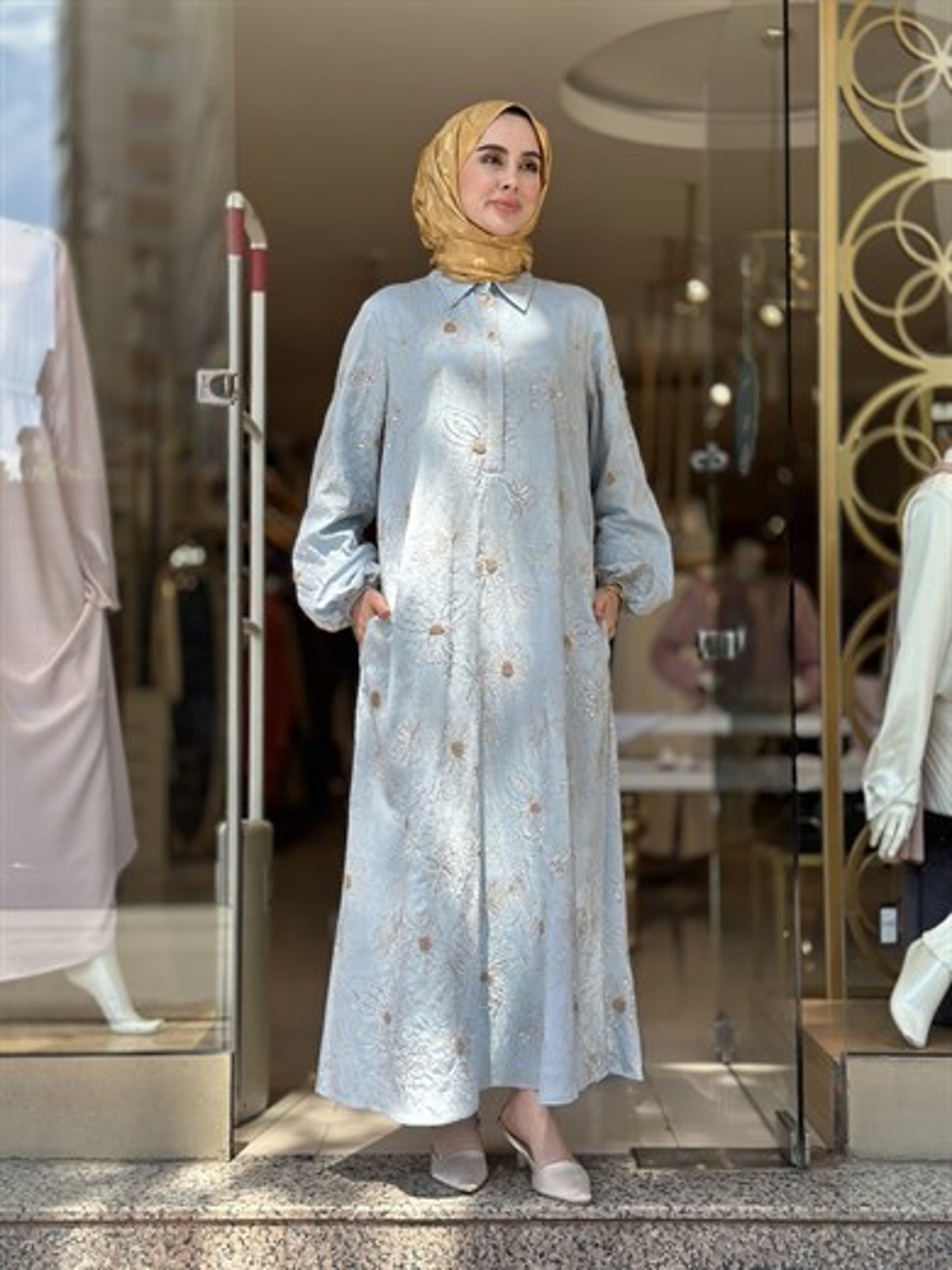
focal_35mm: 48
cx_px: 476
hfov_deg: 30.3
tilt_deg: +2.3
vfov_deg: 39.7
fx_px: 1760
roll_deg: -1.1
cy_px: 635
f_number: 1.78
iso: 80
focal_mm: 6.86
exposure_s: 1/1133
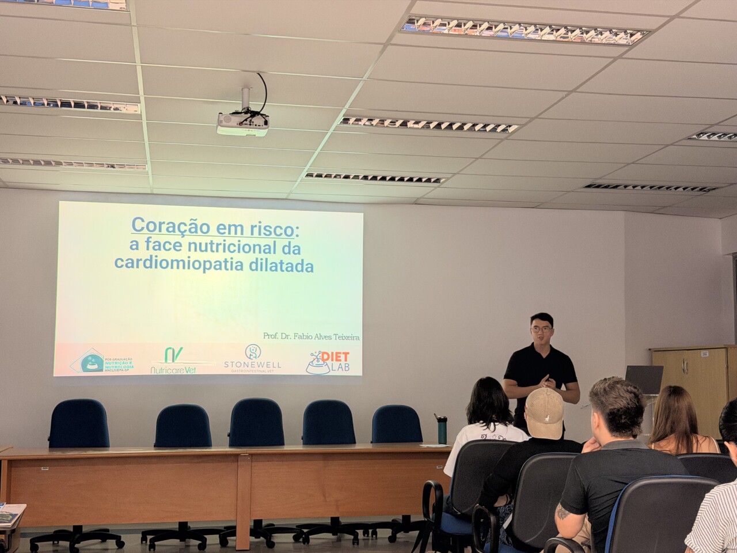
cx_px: 368
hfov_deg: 39.7
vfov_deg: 30.3
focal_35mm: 48
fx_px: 1022
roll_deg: +0.0
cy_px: 276
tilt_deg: +5.2
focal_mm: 6.76
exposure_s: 1/60
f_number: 1.78
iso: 250
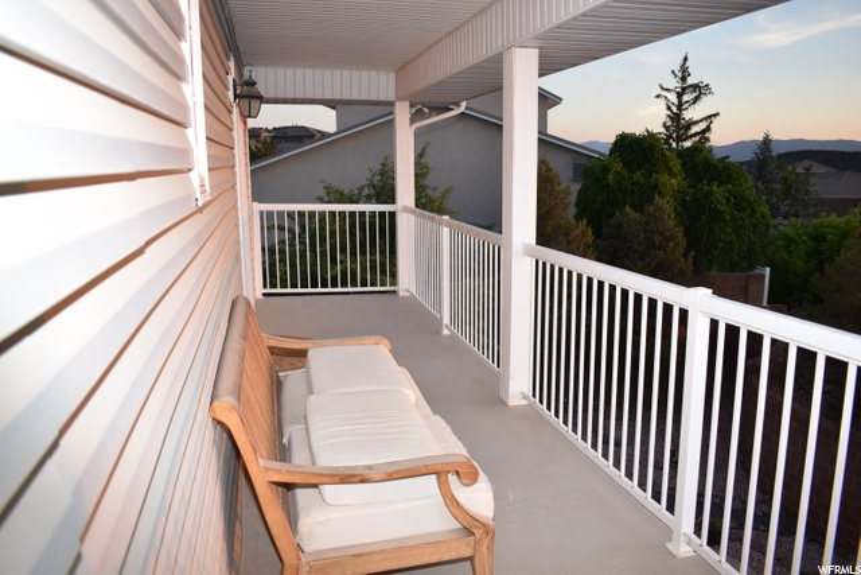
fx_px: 646
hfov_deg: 67.4
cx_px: 430
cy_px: 288
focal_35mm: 27
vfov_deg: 48.0
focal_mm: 18
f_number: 5
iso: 360
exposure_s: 1/200
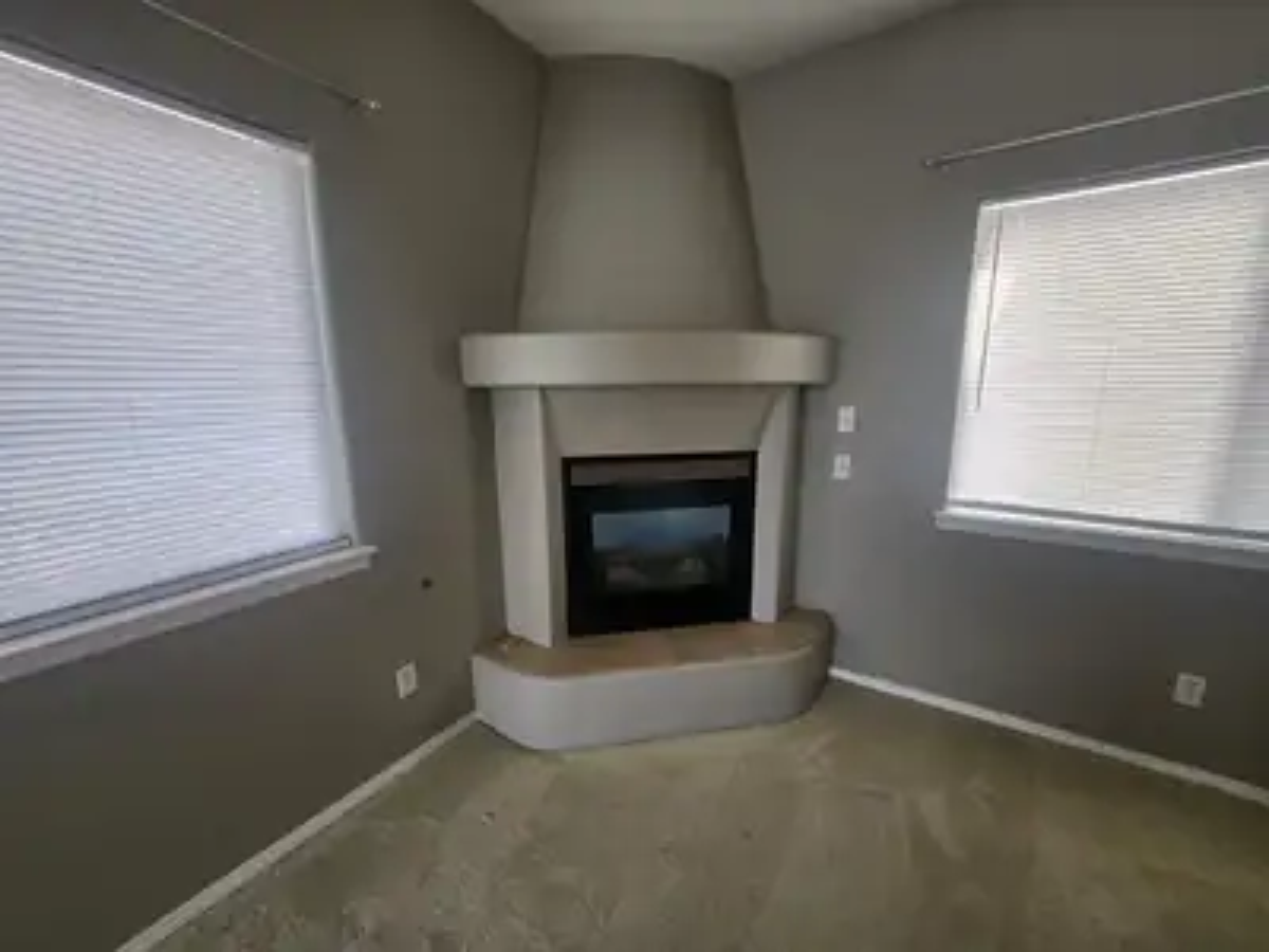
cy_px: 476
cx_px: 634
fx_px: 477
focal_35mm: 13
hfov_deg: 106.2
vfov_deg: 89.9
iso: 32
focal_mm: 1.74
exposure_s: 1/60
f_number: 2.2
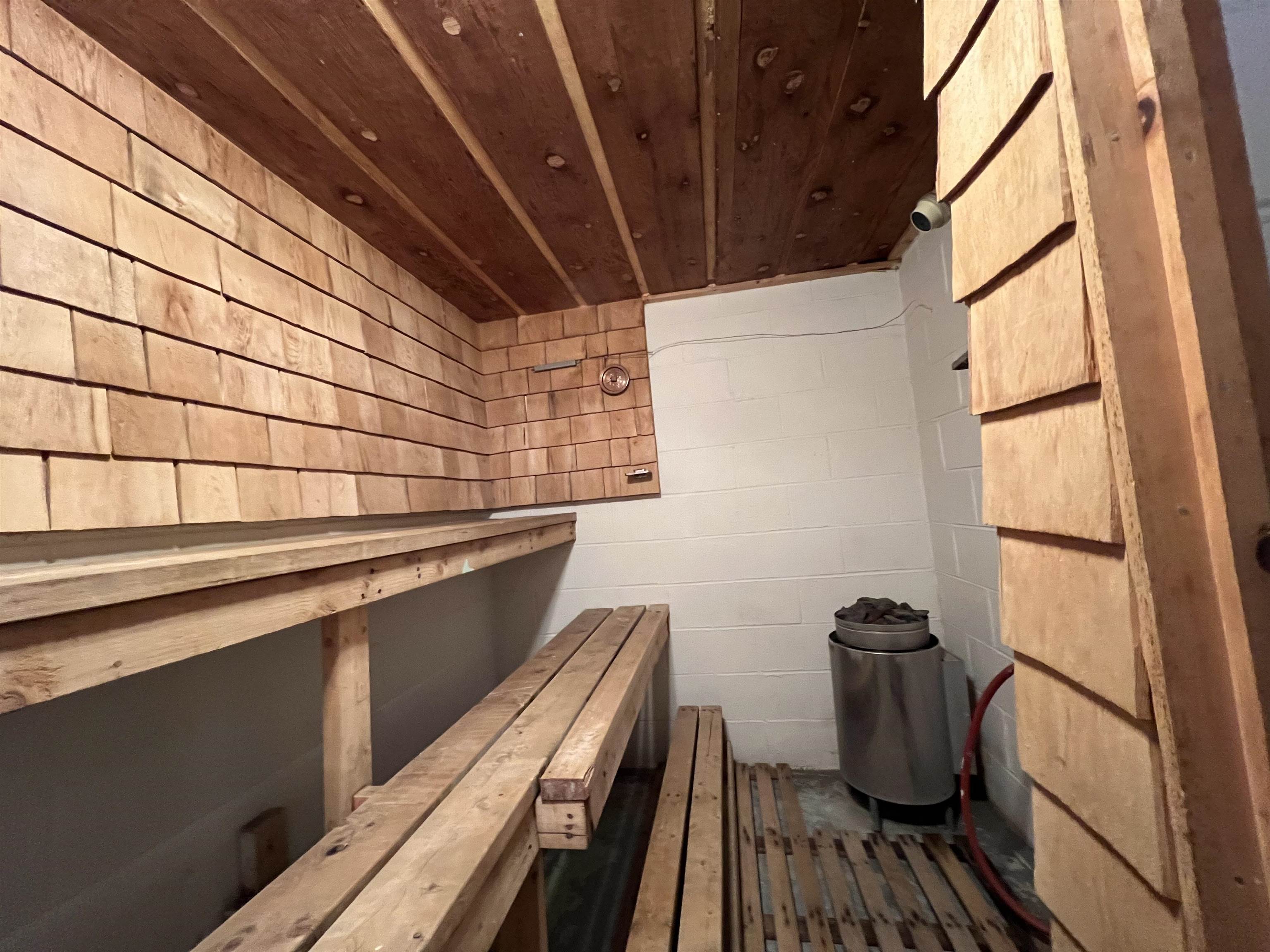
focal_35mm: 13
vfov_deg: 89.9
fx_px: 477
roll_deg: +5.1
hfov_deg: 106.2
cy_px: 476
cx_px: 635
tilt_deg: +4.9
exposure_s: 1/60
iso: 800
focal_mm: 1.57
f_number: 1.8
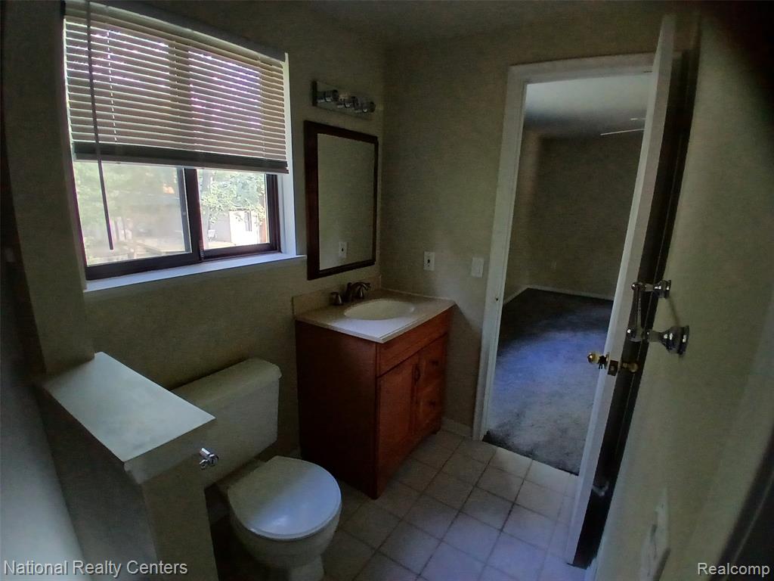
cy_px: 290
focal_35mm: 17
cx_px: 387
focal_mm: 1.4
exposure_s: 1/30
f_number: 2.2
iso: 160
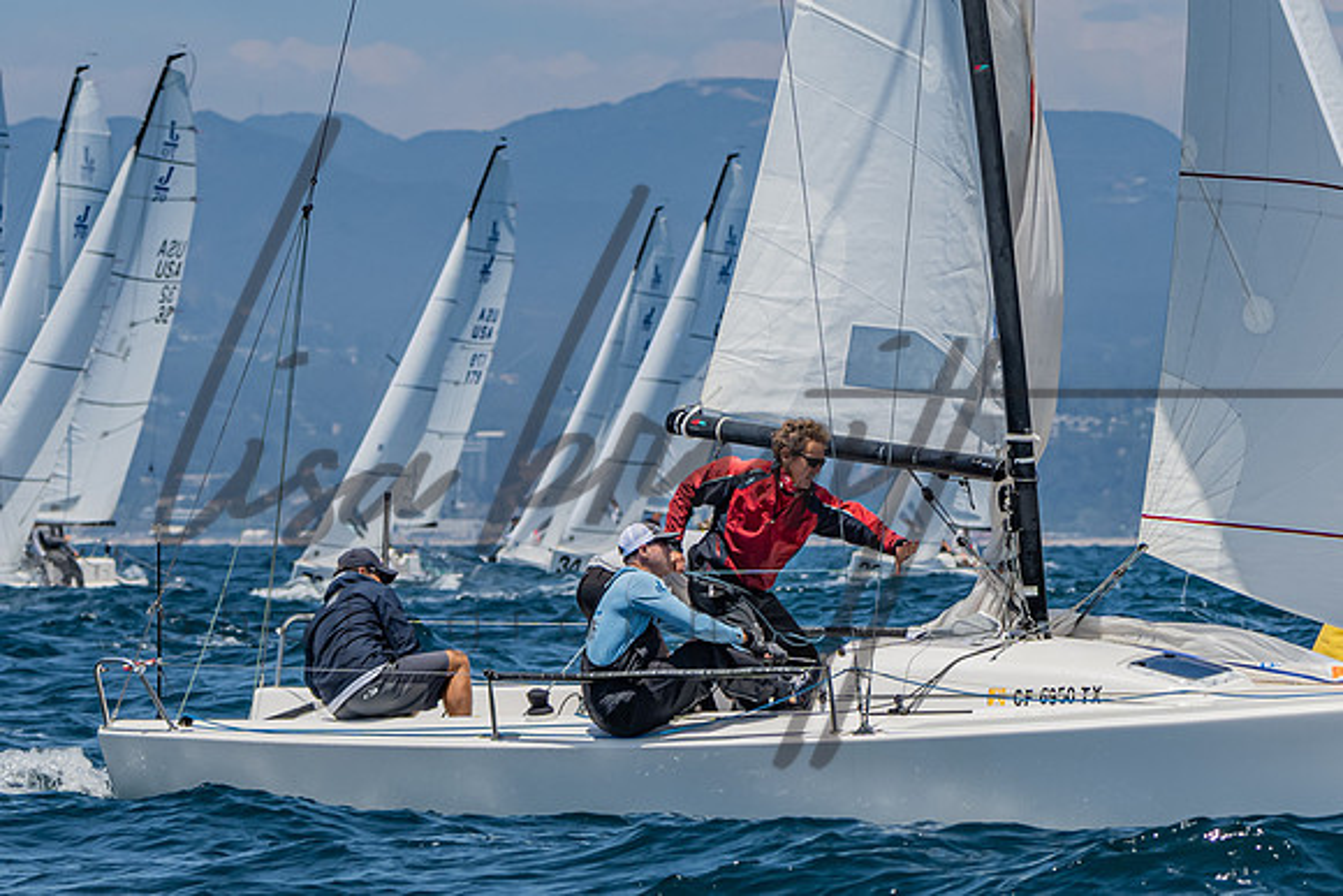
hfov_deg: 6.3
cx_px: 798
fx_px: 12113
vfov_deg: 4.2
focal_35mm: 325
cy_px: 526
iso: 400
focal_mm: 160
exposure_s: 1/2000
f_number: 6.3
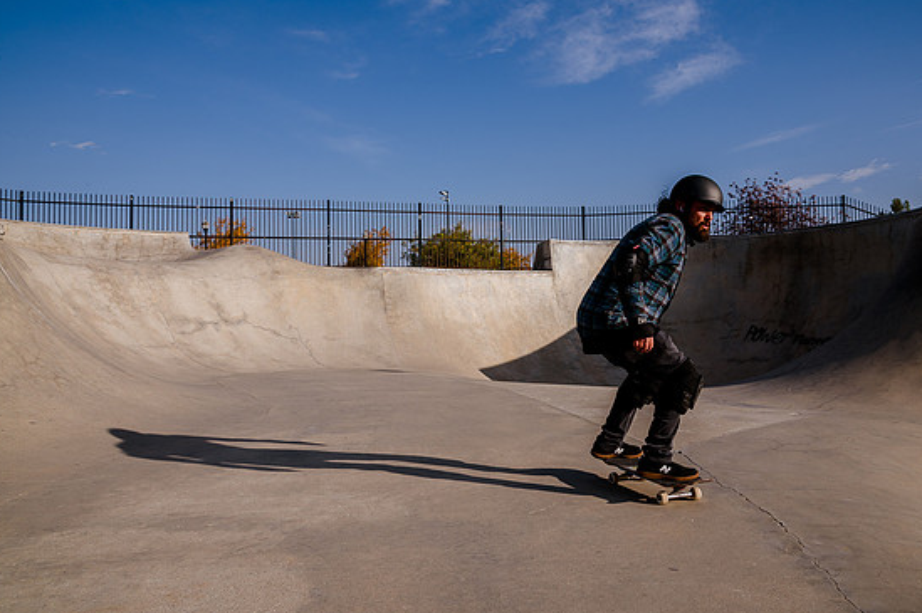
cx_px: 507
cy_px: 291
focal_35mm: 28
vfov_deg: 46.3
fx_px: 716
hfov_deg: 65.4
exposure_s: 1/500
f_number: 11
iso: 200
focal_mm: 24
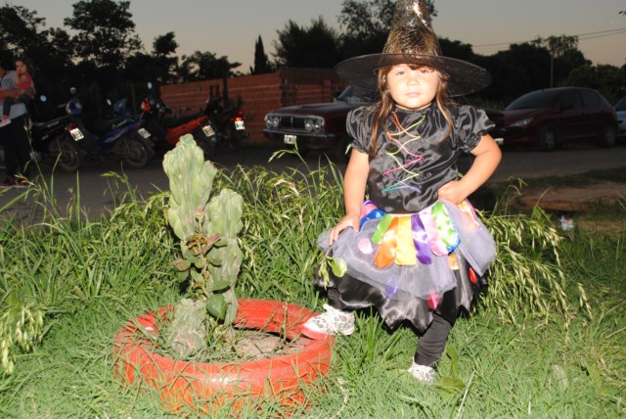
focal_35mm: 39
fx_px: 679
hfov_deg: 49.5
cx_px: 313
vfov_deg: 34.3
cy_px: 210
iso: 100
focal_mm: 26
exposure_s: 1/60
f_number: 5.6
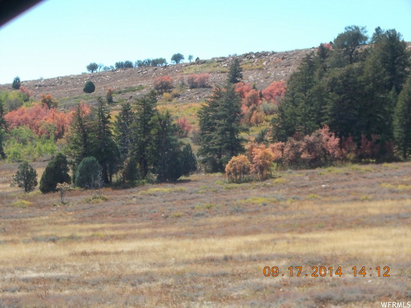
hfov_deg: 15.2
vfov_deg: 11.4
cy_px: 154
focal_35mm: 130
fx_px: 1544
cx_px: 206
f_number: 6.5
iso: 80
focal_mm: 23
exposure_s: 1/125
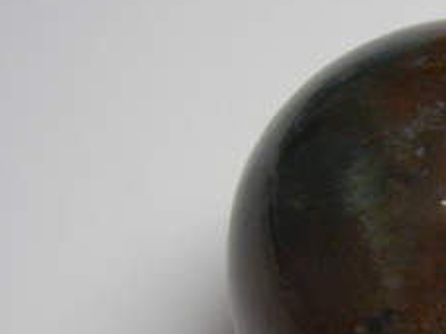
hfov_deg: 14.8
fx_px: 1674
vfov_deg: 11.3
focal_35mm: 130
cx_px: 487
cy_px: 311
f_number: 4
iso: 186
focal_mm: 10.6
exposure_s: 1/30
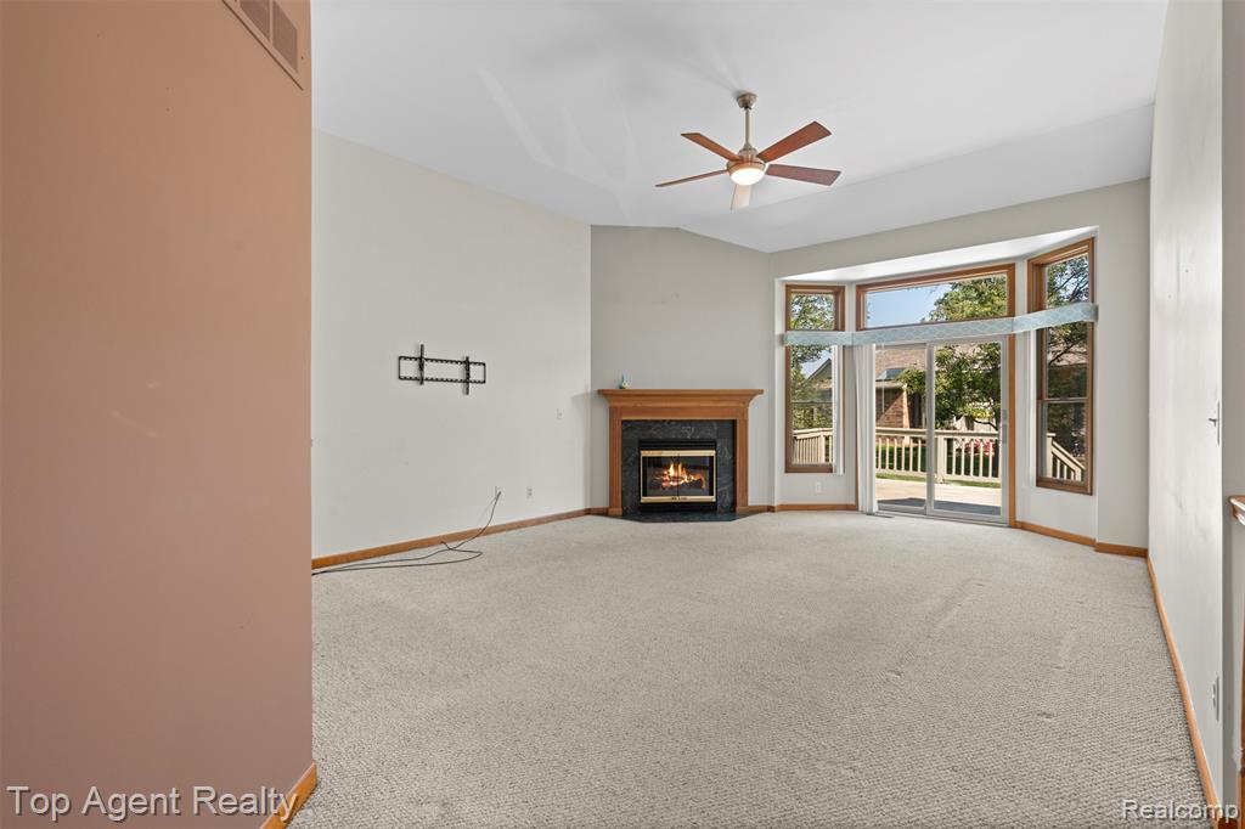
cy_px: 414
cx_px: 622
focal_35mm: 16
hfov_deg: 96.8
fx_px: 553
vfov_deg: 73.7
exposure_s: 1/2
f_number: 9
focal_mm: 16
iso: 250
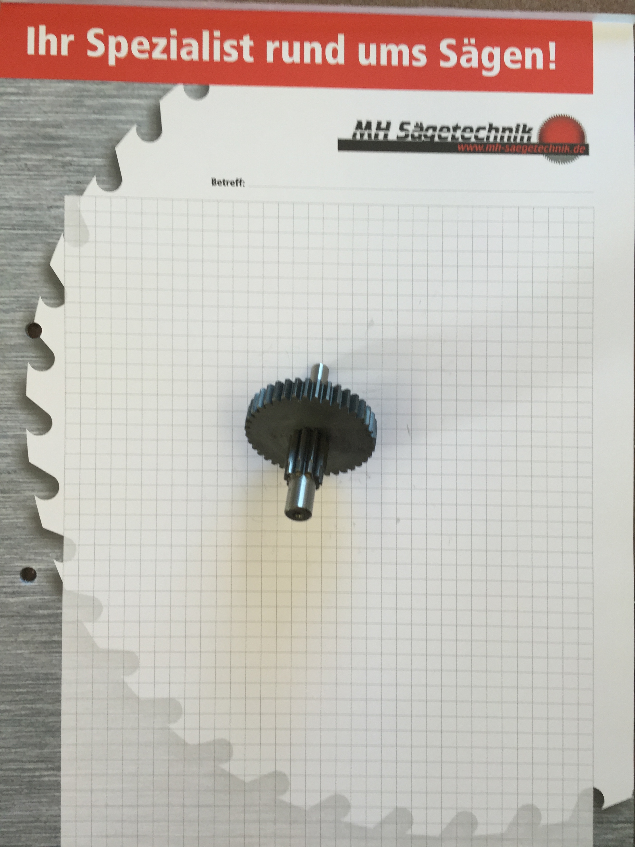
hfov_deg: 48.2
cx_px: 318
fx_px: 709
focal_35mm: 29
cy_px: 424
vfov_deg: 61.7
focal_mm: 4.15
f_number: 2.2
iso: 50
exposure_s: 1/100
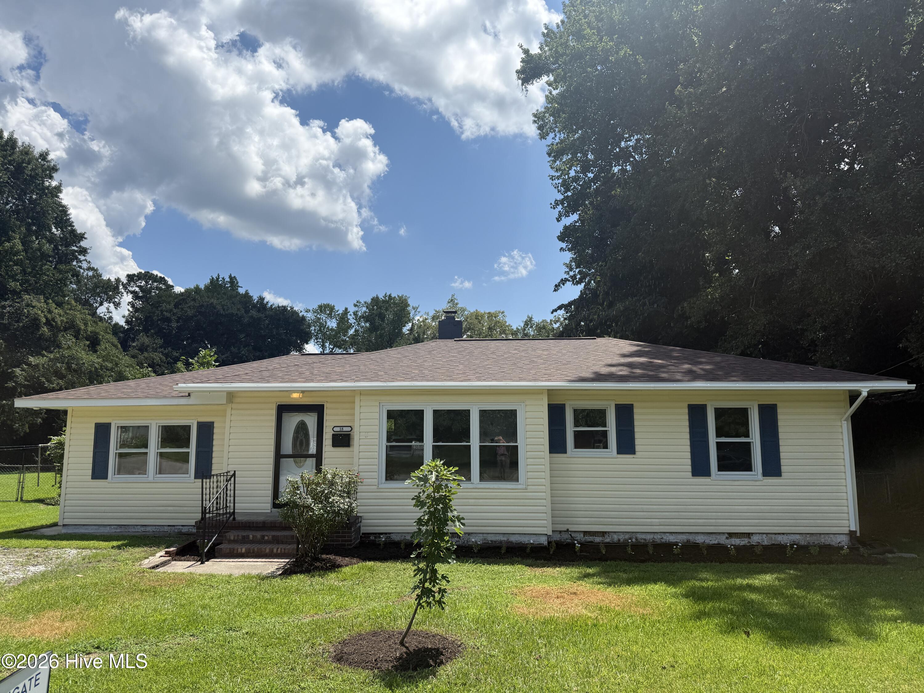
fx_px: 641
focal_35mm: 24
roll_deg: -0.1
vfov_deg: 56.8
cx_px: 462
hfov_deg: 71.6
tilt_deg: +9.2
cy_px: 346
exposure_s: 1/6173
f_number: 1.78
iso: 80
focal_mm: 6.76
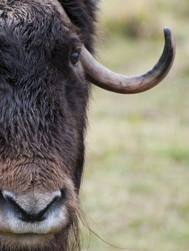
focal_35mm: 585
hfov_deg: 2.5
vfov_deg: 3.4
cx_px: 21
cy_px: 124
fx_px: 4258
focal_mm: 240
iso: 400
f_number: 5.6
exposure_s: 1/200
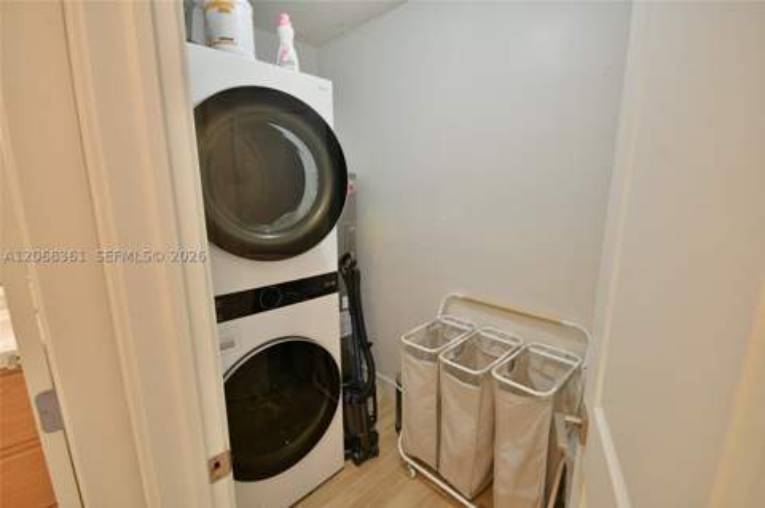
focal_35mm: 15
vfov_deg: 77.2
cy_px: 254
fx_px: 318
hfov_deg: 100.4
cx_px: 382
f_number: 7.1
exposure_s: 1/30
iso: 1600
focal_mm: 10
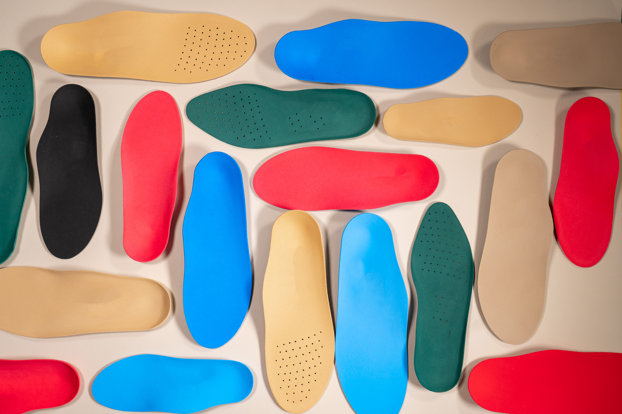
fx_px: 657
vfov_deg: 35.1
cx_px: 311
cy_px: 207
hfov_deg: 50.7
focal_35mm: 38
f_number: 4.5
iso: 500
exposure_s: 1/320
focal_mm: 38
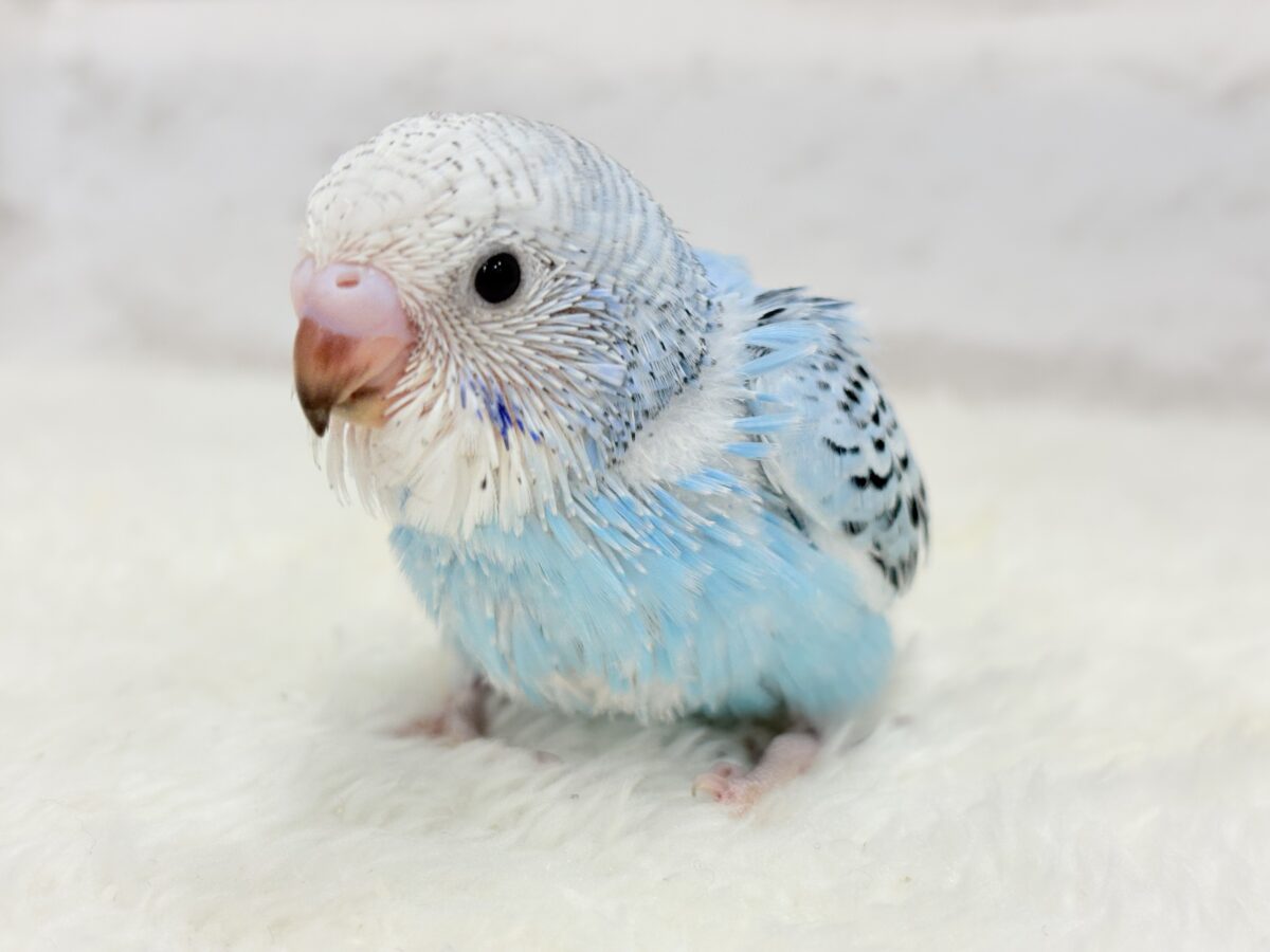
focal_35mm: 52
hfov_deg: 36.8
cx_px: 635
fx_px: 1908
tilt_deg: -13.1
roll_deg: +0.2
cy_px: 476
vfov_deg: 28.0
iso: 64
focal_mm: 5.96
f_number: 1.6
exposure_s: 1/100
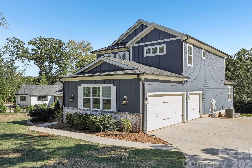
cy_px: 86
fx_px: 210
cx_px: 129
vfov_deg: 43.6
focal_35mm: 30
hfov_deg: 61.9
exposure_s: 1/160
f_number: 8
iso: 100
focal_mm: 29
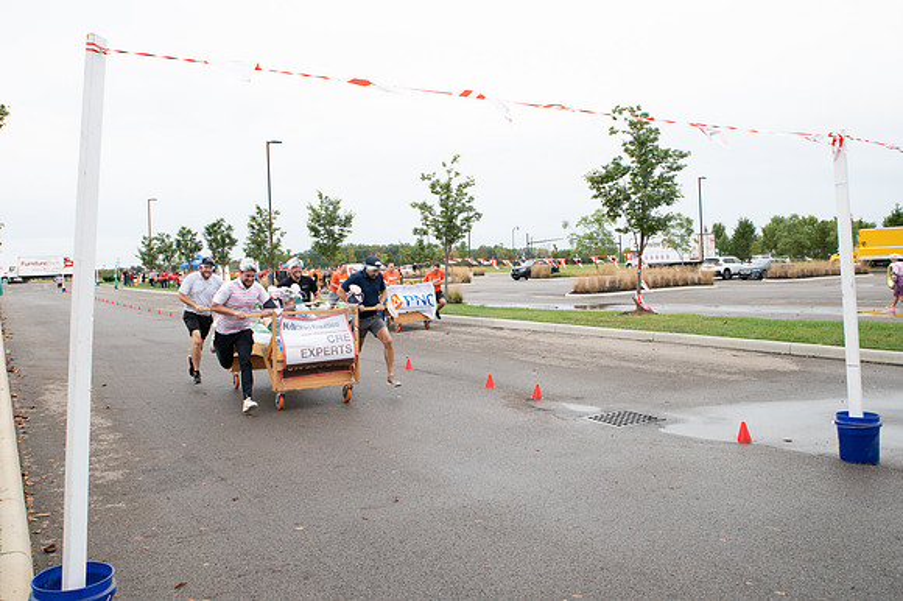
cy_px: 268
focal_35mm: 29
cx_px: 408
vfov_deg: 45.1
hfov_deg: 63.8
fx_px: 723
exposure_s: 1/250
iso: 640
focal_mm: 26
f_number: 7.1
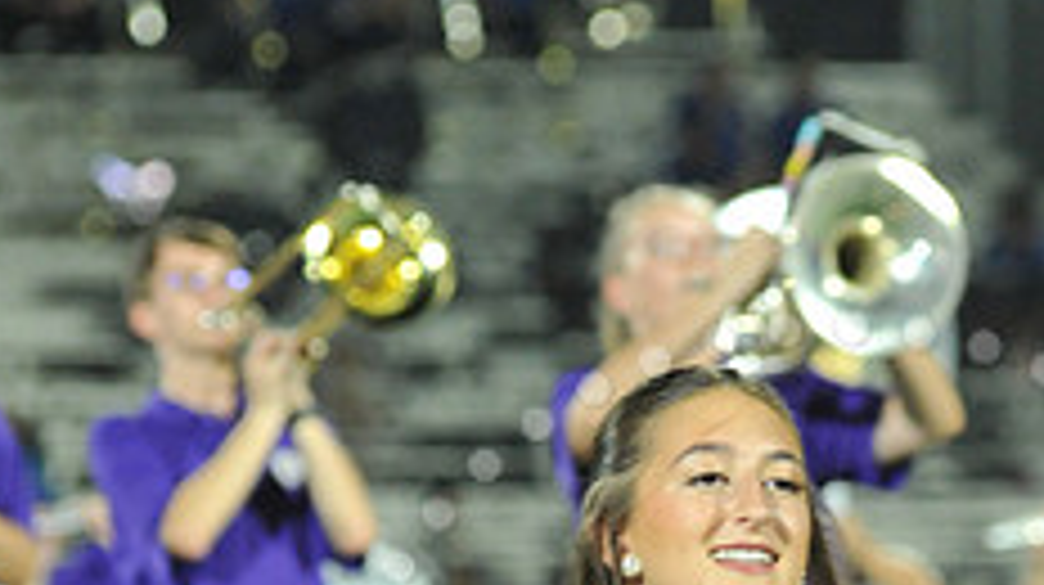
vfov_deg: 2.3
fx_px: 14492
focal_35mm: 524
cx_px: 842
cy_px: 850
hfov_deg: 4.1
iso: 4000
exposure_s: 1/250
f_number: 5.6
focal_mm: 200
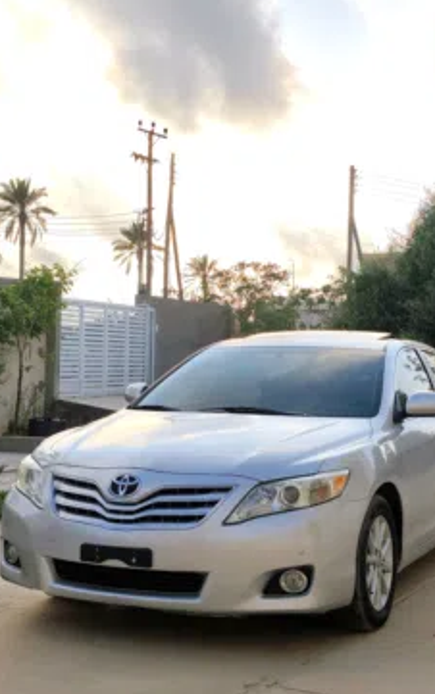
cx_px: 252
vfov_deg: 37.5
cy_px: 335
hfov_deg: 24.0
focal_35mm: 54
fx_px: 1023
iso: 50
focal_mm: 6.07
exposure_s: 1/710
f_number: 1.7
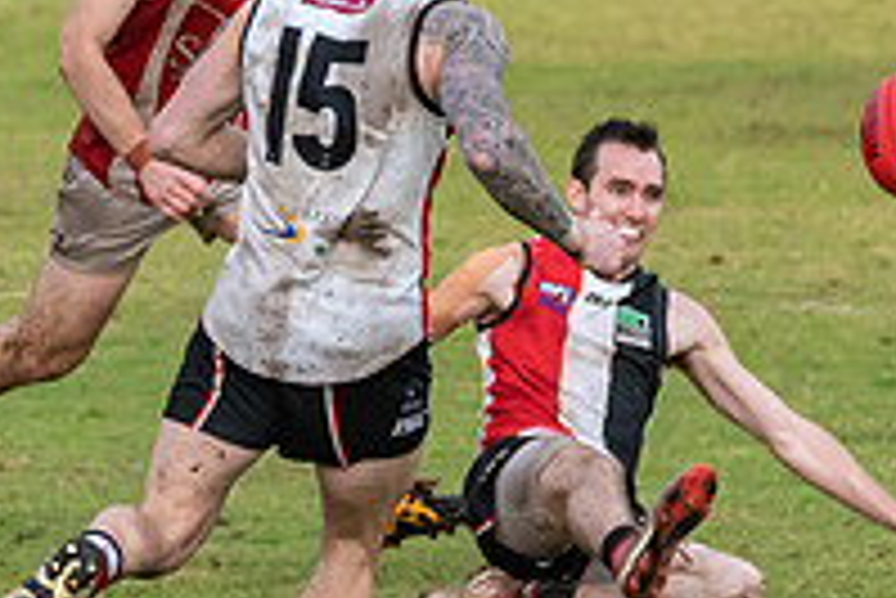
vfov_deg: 0.8
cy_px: 398
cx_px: -72
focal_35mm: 1697
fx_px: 42266
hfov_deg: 1.2
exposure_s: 1/1000
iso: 1250
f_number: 7.1
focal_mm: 280
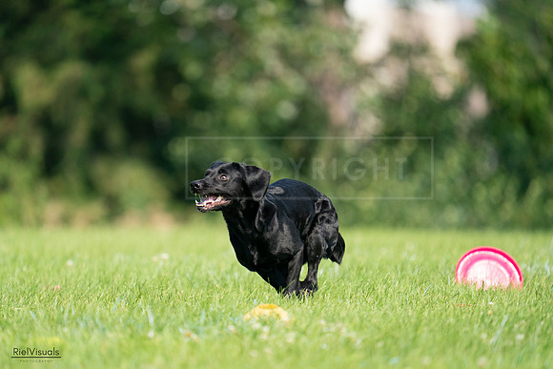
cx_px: 276
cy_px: 184
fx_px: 9218
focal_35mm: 600
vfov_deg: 2.3
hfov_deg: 3.4
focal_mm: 600
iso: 2000
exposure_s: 1/4000
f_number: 6.3
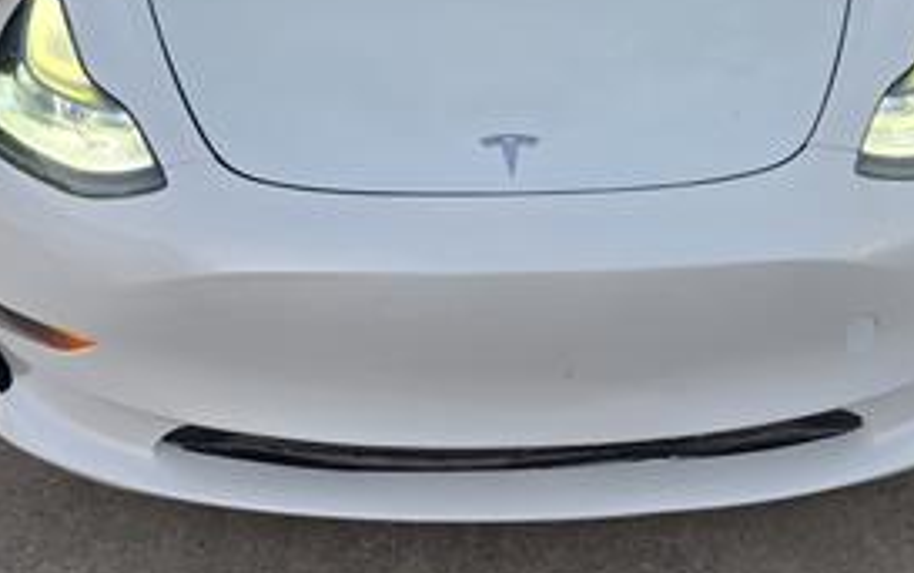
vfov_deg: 27.5
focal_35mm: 45
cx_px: 485
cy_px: 47
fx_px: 1122
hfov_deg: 44.3
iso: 20
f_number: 1.7
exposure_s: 1/50
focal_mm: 6.3
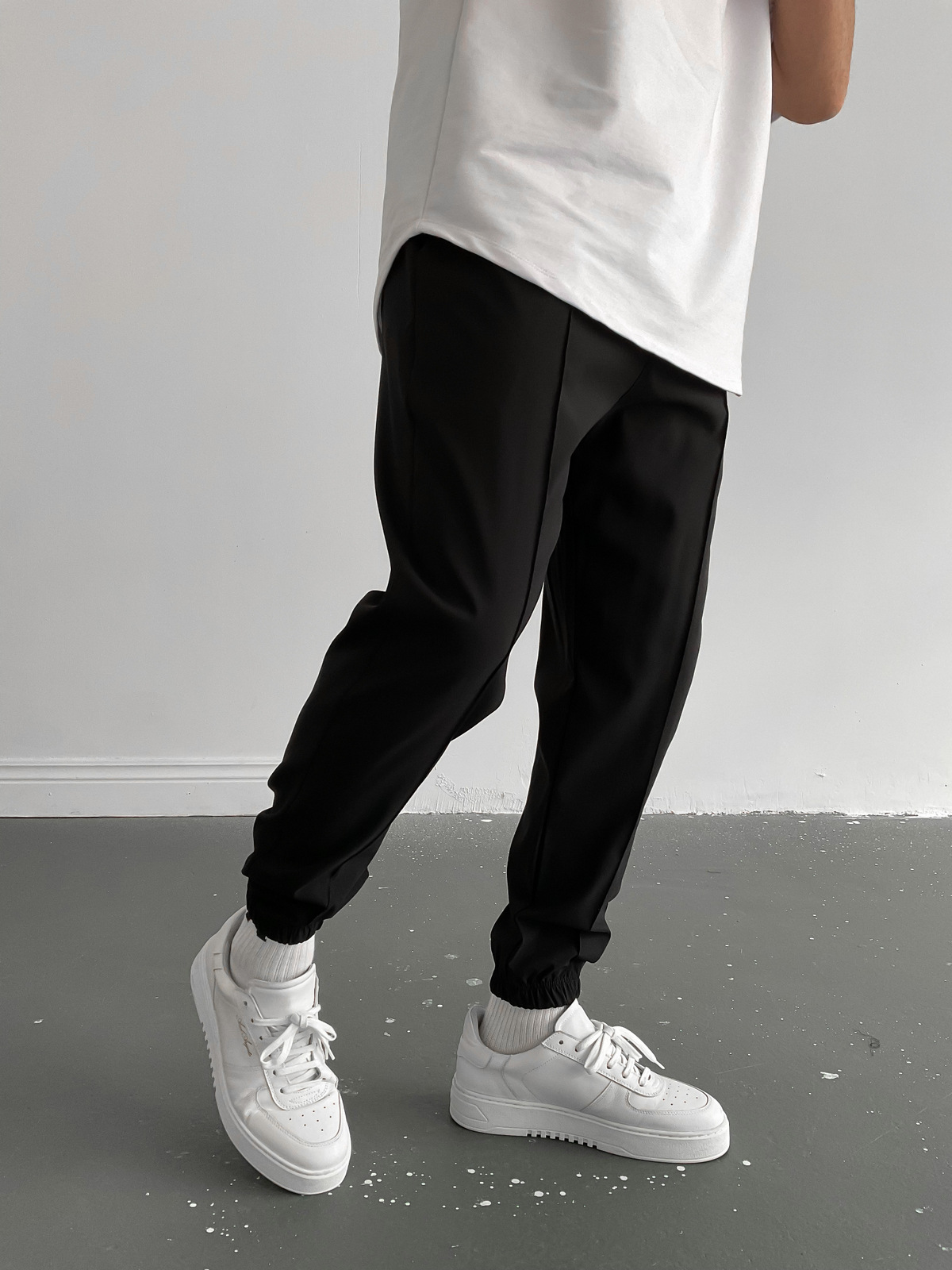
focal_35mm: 29
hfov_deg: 48.2
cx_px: 476
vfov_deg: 61.7
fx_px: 1063
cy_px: 635
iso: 64
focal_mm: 3
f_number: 1.8
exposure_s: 1/90
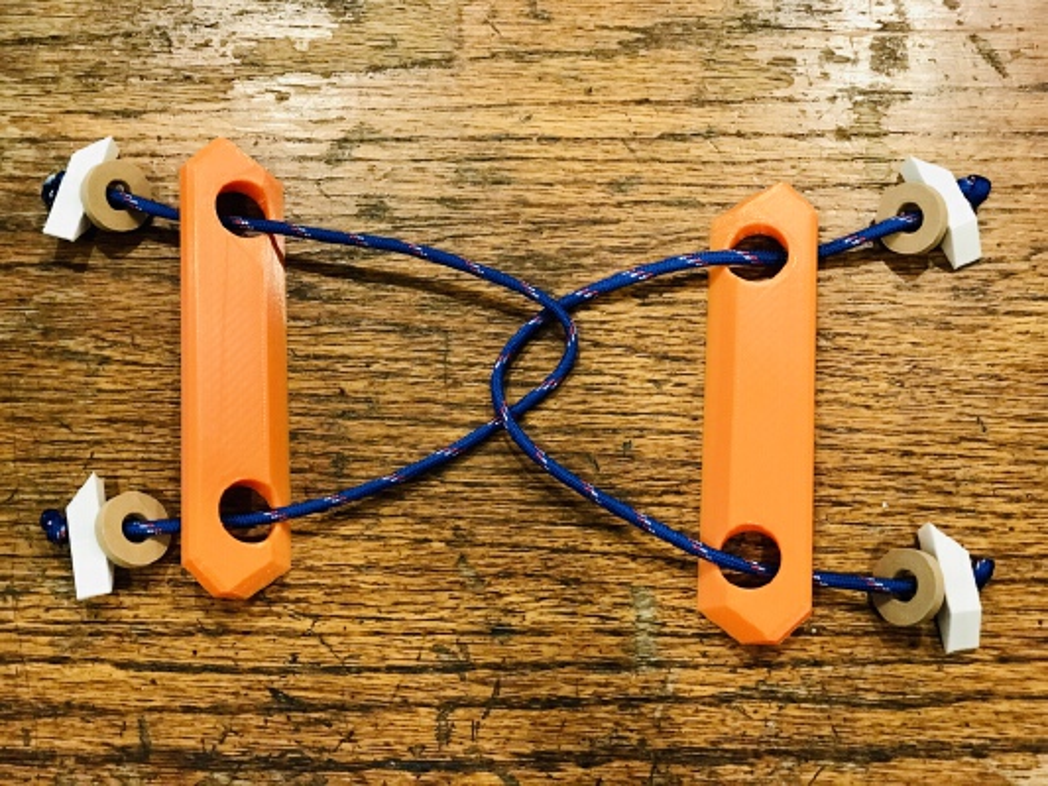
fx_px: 1726
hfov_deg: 33.8
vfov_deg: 25.7
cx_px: 524
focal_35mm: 57
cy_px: 393
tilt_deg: -73.8
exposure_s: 1/60
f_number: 2.8
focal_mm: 6.6
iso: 400
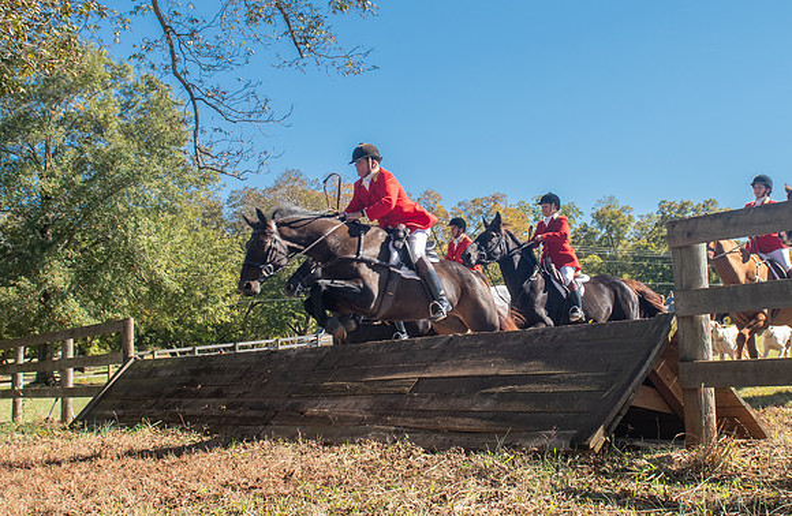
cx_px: 438
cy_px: 241
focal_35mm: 43
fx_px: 948
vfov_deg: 30.4
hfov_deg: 45.3
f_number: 4
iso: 400
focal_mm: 24
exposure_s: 1/320
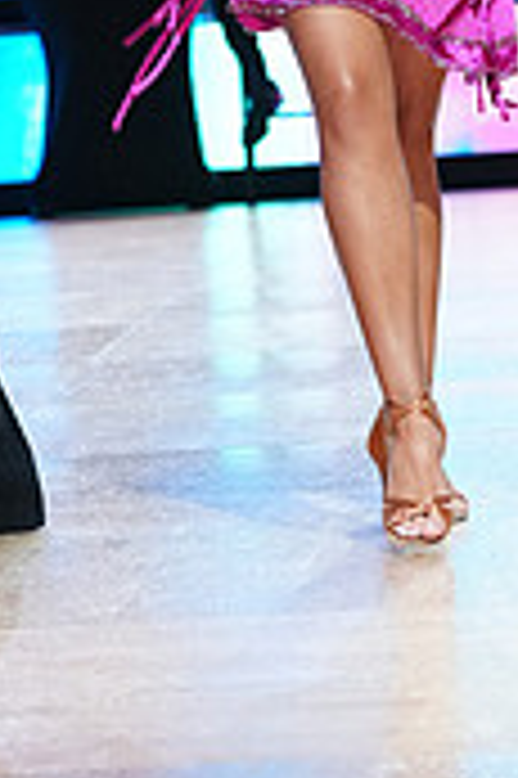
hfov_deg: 5.4
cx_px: 282
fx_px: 5449
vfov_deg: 8.1
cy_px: -157
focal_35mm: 252
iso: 2500
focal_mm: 75
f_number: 4
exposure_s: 1/320
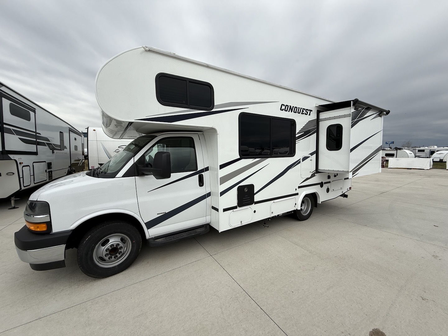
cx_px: 224
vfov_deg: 85.7
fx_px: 181
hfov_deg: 102.1
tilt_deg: -3.6
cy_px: 168
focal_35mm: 14
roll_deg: -1.3
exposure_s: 1/1017
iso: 50
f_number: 2.2
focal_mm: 2.22
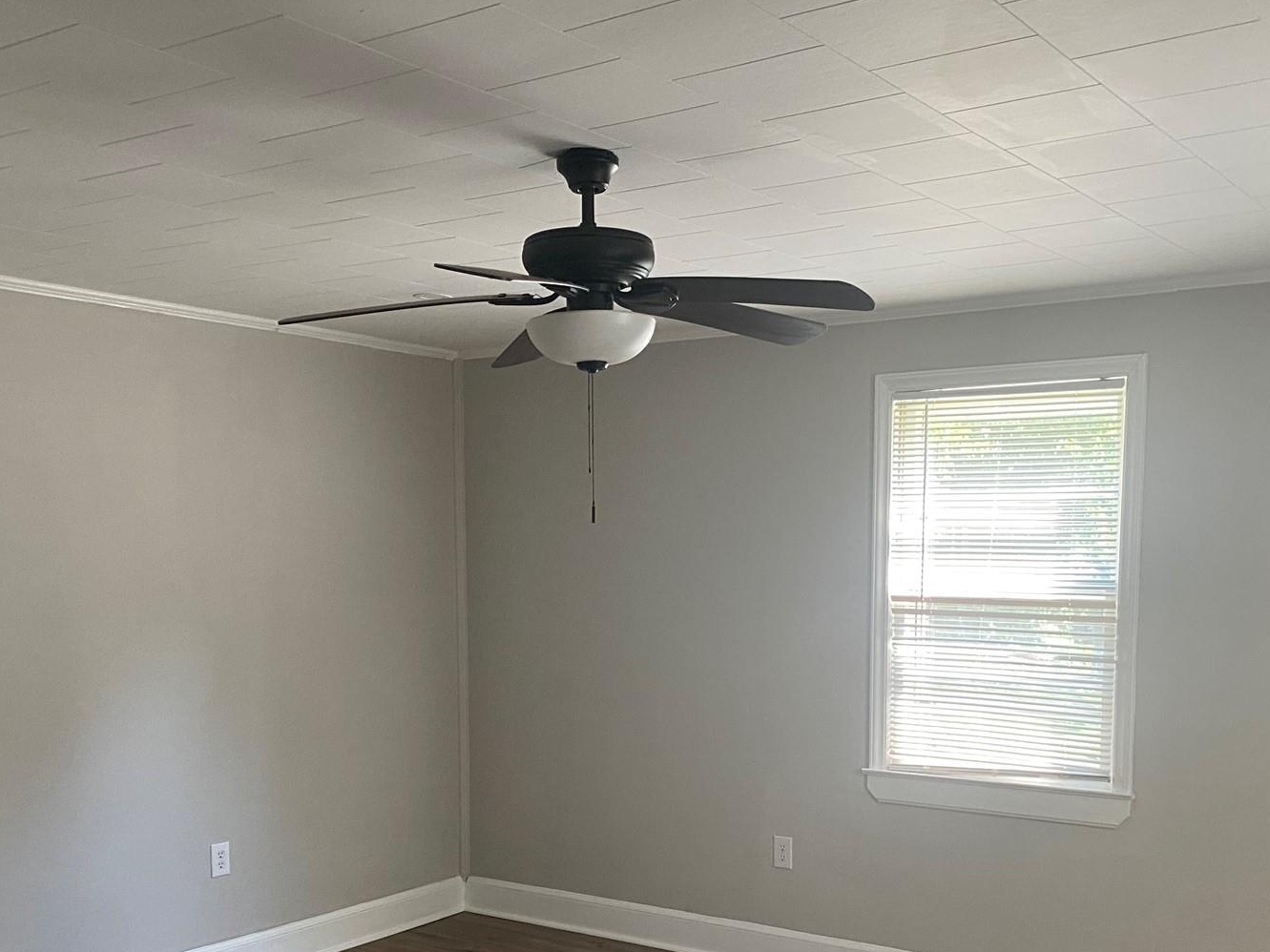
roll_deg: +1.2
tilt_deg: -8.2
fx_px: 1467
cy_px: 705
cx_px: 648
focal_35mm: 40
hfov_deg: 46.8
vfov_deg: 35.2
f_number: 1.8
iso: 125
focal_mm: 4.25
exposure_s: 1/94
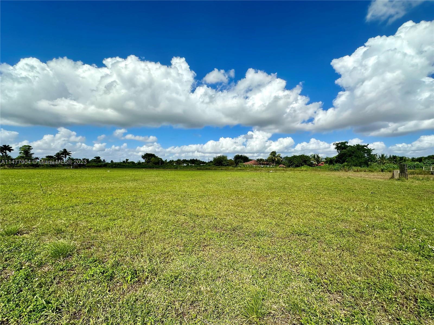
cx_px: 217
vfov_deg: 85.7
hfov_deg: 102.1
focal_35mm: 14
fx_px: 176
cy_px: 162
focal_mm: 2.22
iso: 50
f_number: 2.2
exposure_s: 1/4464
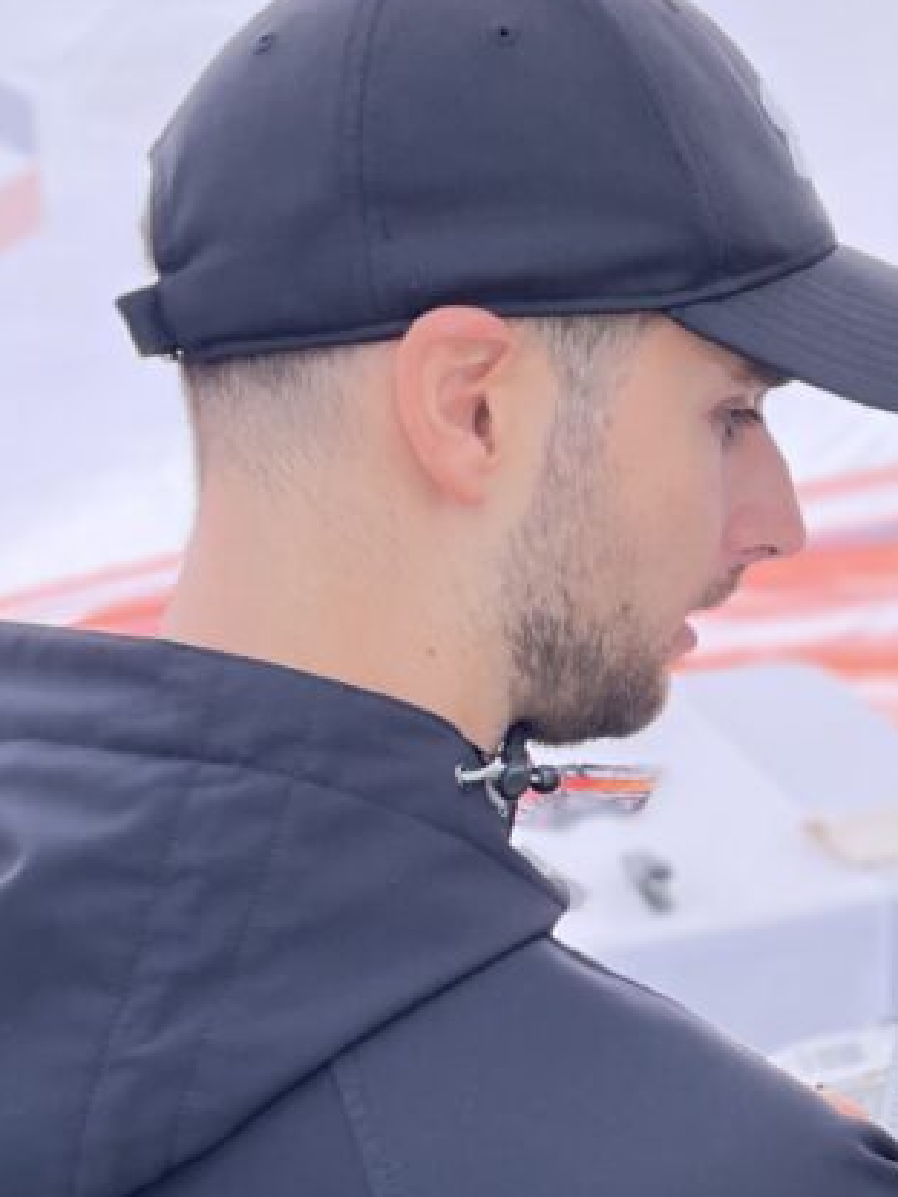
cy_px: 699
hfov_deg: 22.0
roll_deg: -1.8
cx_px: 915
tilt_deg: -20.1
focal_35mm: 64
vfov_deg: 30.2
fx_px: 2214
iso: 50
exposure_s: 1/1825
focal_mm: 4.2
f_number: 1.6
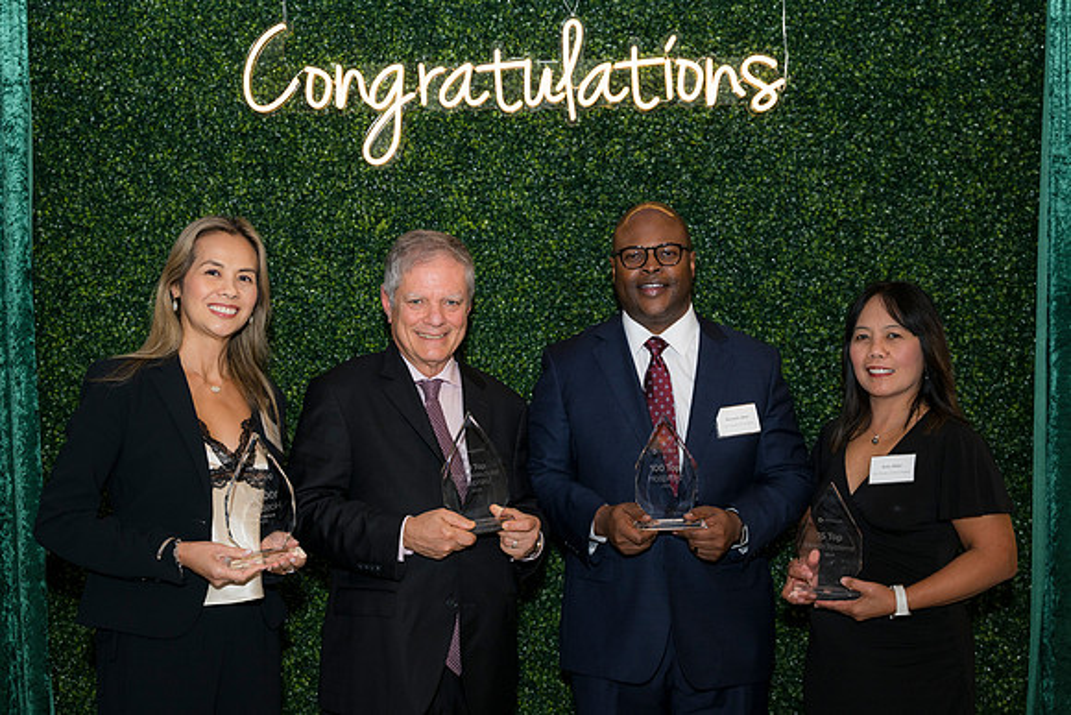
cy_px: 358
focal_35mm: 43
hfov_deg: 45.4
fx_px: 1279
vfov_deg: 31.2
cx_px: 536
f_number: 5
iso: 400
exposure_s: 1/160
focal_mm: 43
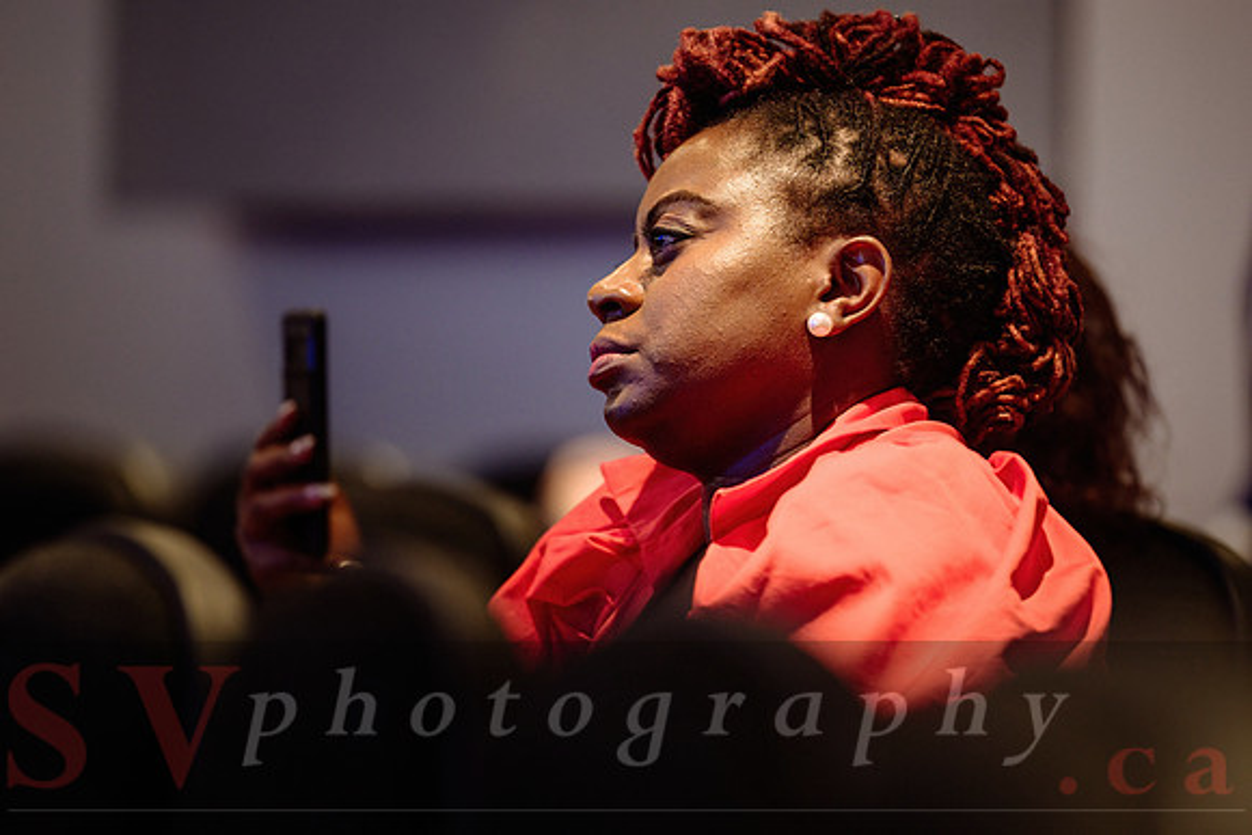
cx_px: 694
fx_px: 7709
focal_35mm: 222
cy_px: 372
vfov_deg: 6.2
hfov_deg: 9.3
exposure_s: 1/50
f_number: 2.8
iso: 1600
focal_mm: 200
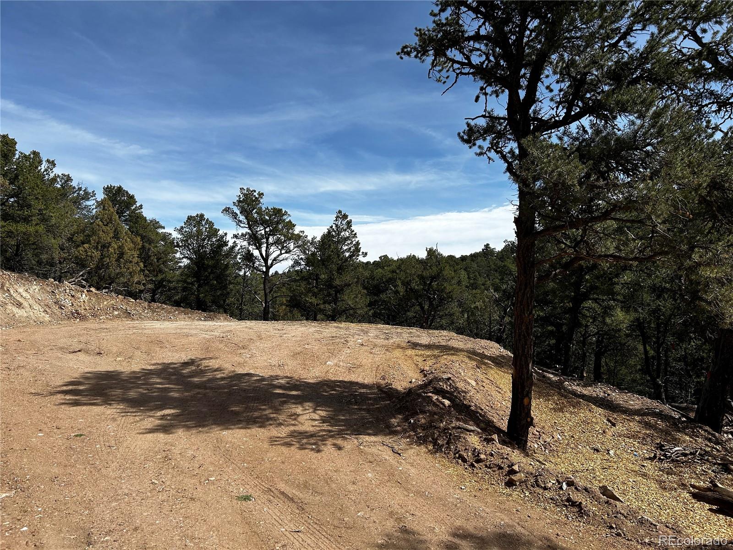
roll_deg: +0.1
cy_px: 275
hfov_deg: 67.3
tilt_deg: +3.3
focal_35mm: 26
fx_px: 551
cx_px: 366
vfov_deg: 53.1
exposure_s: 1/4444
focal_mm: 5.7
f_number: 1.5
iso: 50
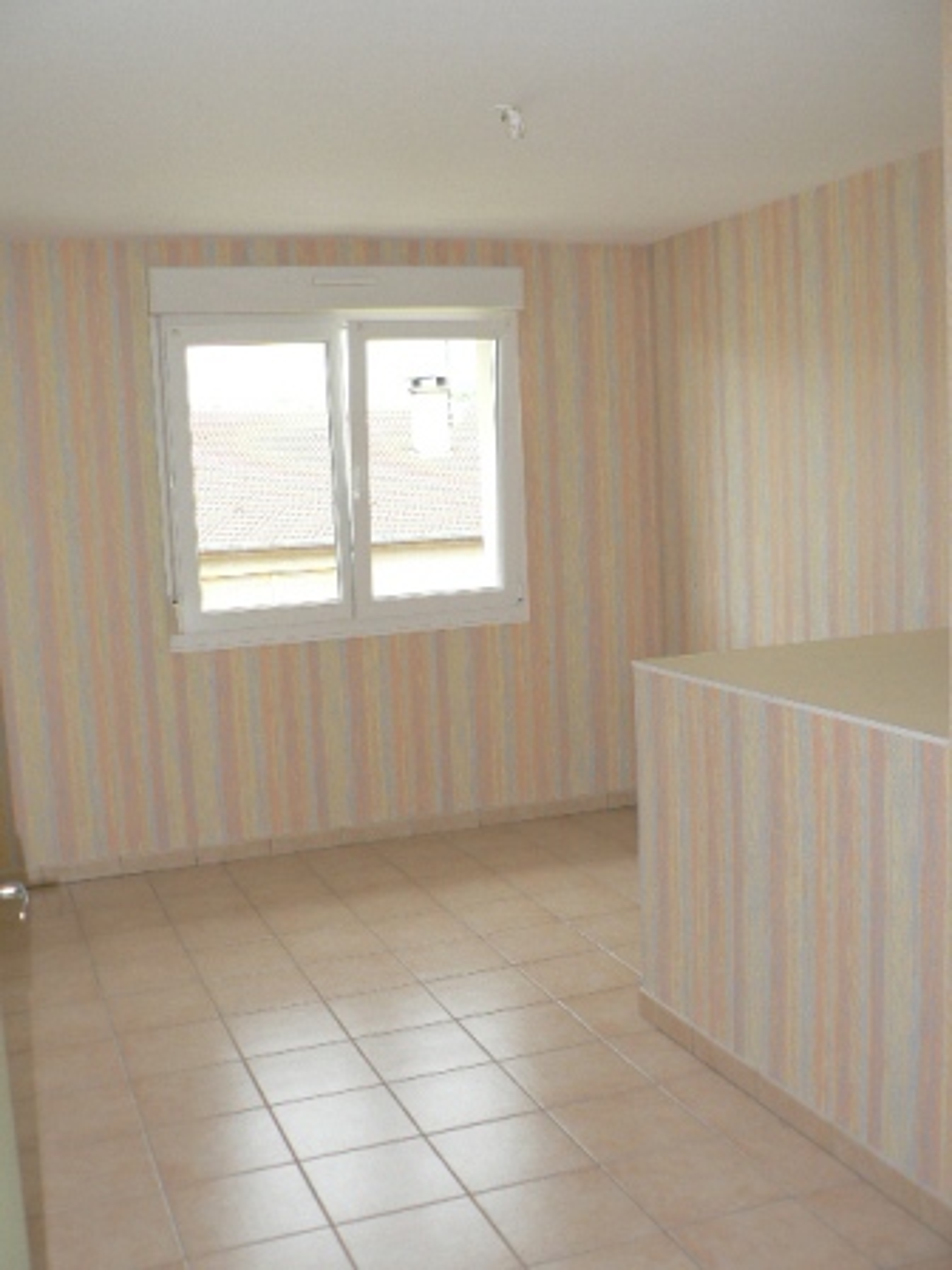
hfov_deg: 39.7
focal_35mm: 36
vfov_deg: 51.4
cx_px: 476
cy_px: 635
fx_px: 1320
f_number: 2.8
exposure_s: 1/60
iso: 100
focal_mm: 6
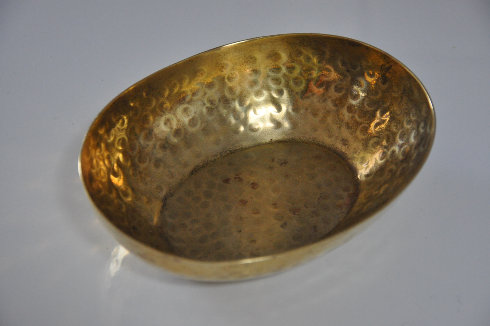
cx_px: 245
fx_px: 1427
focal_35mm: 105
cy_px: 163
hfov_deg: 19.5
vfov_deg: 13.0
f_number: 5.3
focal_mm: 70
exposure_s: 1/80
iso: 1600
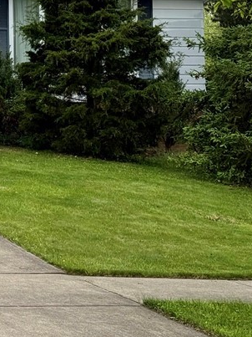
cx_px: -125
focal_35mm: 122
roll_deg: +0.5
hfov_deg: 11.6
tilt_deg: +5.1
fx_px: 1185
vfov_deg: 15.9
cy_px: 18
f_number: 1.78
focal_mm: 6.76
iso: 64
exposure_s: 1/1285
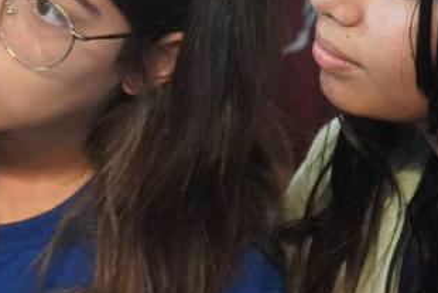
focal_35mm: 225
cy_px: -94
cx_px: -129
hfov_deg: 9.0
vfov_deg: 6.1
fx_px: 2739
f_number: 5
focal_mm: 59
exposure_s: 1/160
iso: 12800
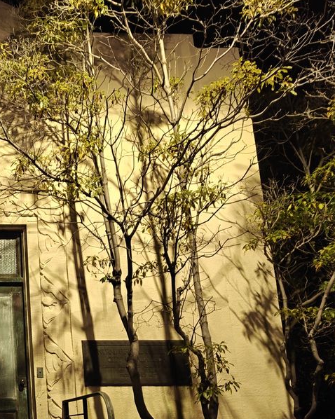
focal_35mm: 47
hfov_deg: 27.9
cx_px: -71
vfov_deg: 38.8
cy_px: 302
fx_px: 583
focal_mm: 5.59
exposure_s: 1/30
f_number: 1.8
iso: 2500
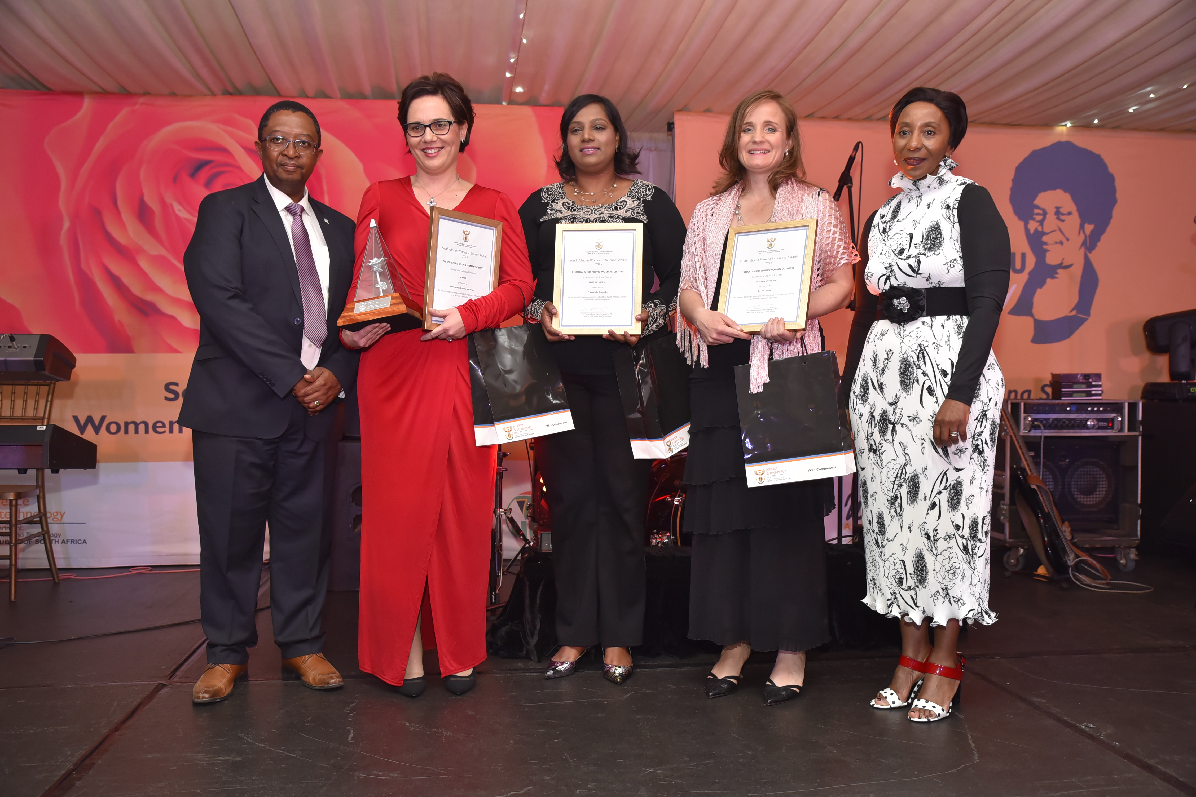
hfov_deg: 58.7
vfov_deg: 41.1
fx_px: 1063
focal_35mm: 32
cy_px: 398
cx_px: 598
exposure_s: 1/100
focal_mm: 32
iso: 1000
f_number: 4
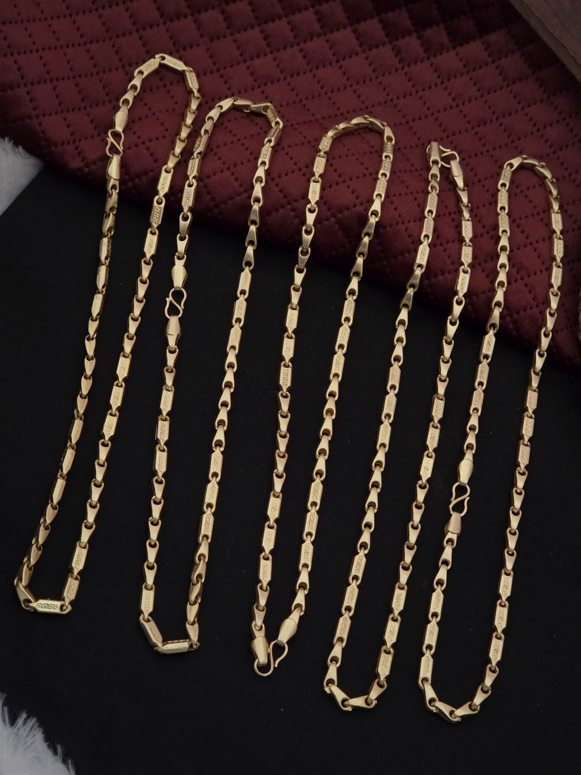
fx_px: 1544
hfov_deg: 21.3
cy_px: 388
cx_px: 290
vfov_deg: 28.2
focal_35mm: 69
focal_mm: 7
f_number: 2.4
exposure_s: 1/100
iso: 500
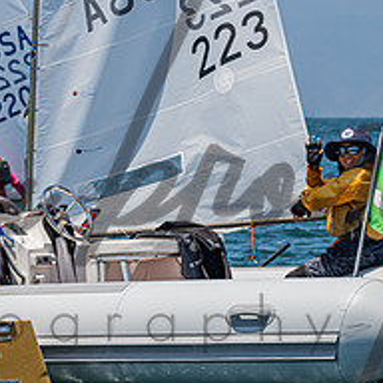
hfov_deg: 6.5
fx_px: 3367
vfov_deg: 6.5
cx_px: 243
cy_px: 175
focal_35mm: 269
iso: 250
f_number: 6.3
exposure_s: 1/1600
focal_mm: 105
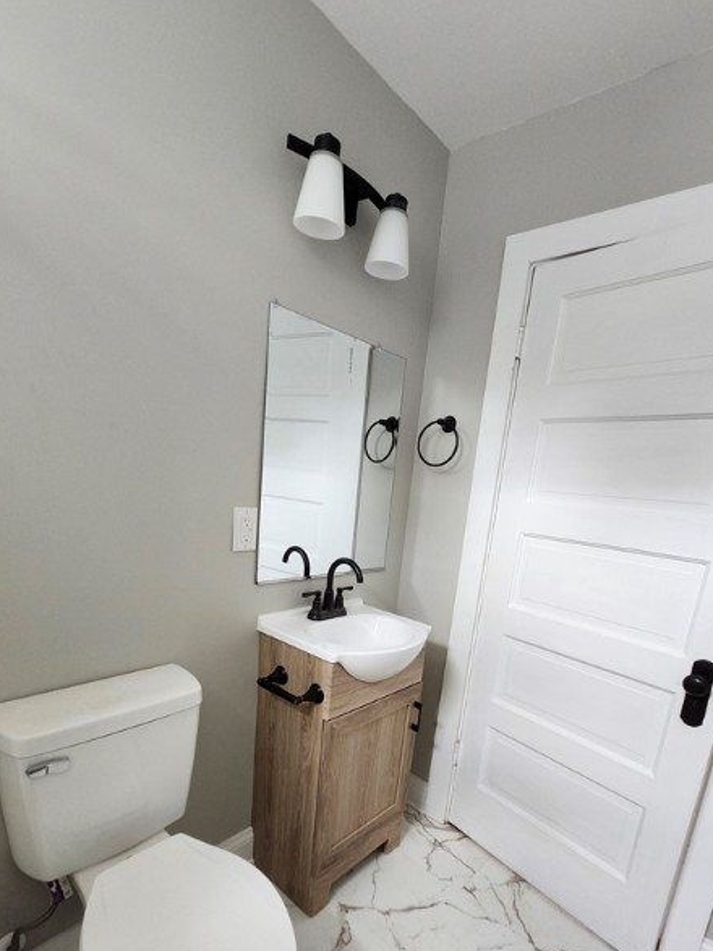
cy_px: 595
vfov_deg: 89.2
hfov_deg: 74.7
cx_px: 358
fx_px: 467
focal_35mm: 17
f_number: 2.2
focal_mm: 1.74
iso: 250
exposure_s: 1/60
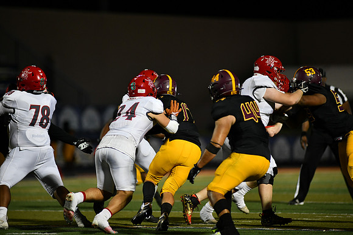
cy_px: 118
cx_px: 176
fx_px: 2942
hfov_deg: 6.9
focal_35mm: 300
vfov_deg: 4.6
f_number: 2.8
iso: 1800
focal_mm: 300
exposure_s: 1/1000
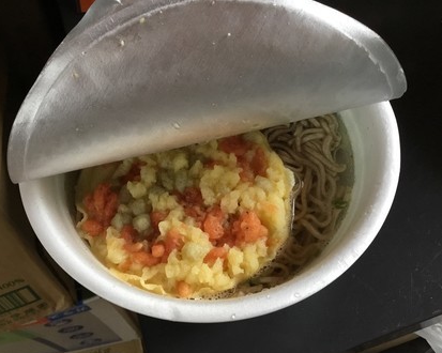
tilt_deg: -63.7
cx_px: 202
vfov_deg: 44.5
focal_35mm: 33
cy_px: 180
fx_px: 431
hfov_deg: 54.2
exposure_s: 1/30
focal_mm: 3.3
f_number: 2.4
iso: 160
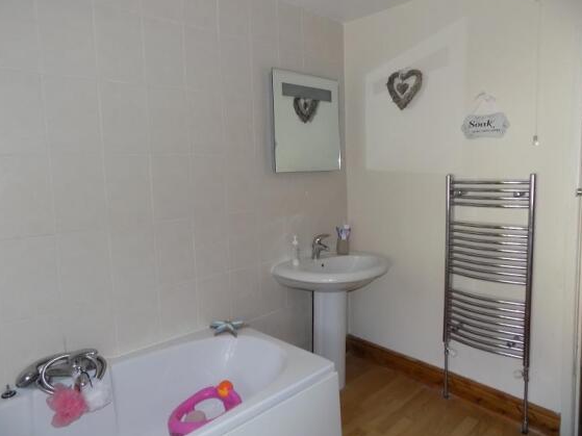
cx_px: 283
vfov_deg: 56.8
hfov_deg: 71.6
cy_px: 211
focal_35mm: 24
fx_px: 403
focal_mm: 4
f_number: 3.1
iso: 200
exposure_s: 1/30
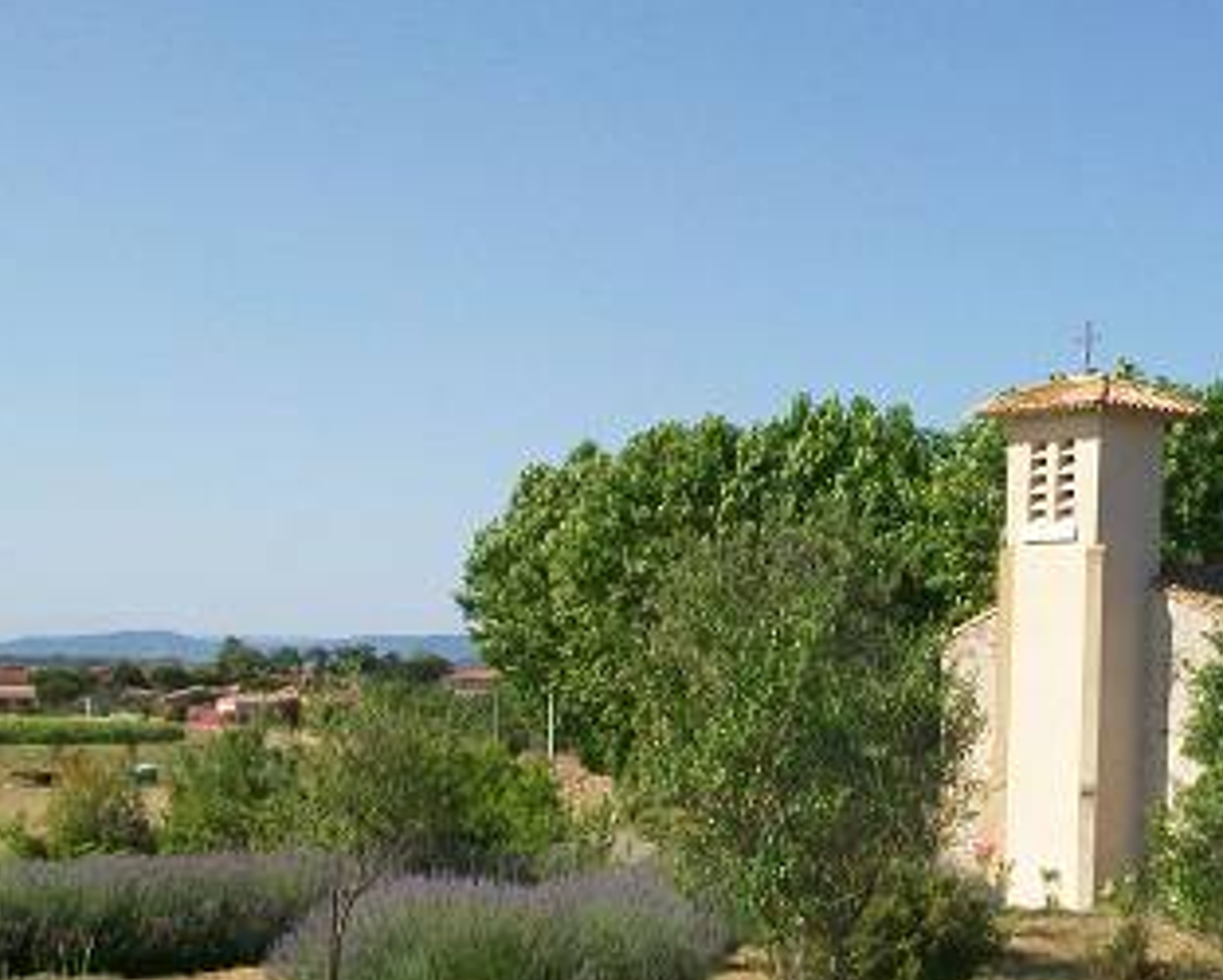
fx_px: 2354
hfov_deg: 28.6
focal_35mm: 65
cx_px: 945
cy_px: 868
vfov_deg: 23.0
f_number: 5.5
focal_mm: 5.7
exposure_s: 1/320
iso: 64
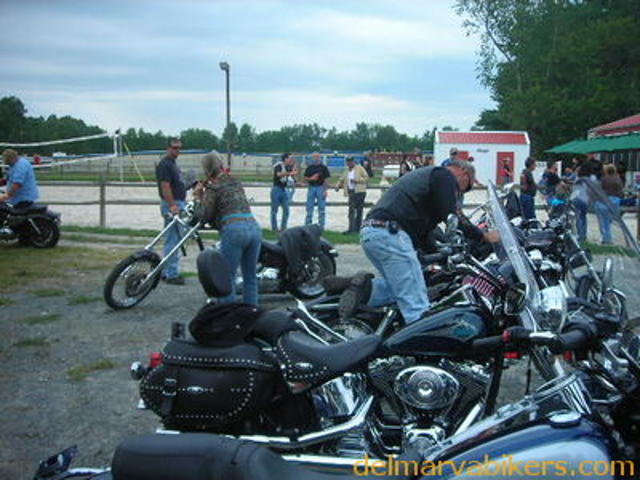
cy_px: 240
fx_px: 703
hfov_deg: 49.0
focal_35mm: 38
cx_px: 320
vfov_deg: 37.7
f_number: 3.2
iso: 50
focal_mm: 6.3
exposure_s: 1/184
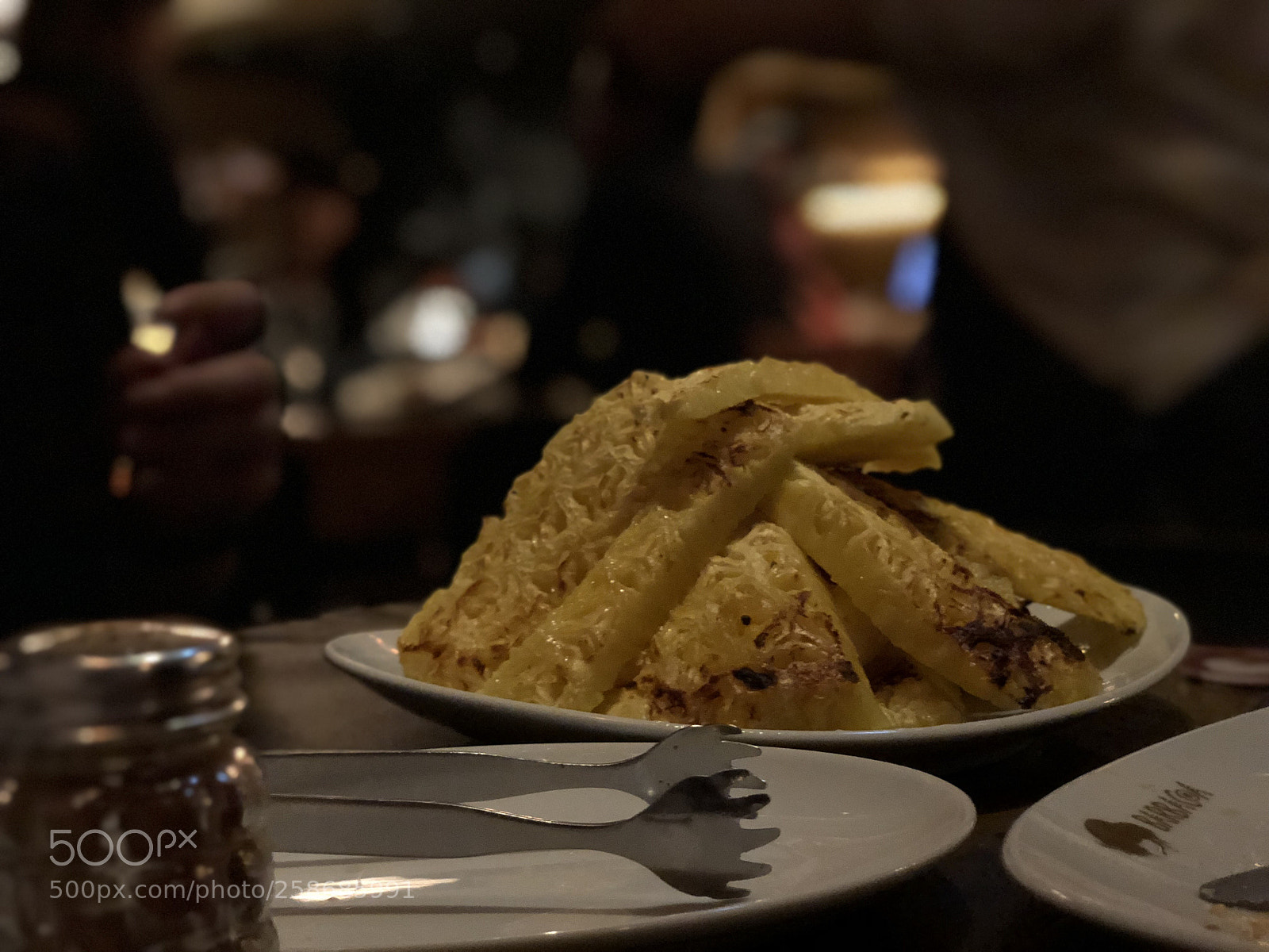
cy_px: 476
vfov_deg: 28.0
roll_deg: +1.7
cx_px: 634
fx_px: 1906
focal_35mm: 52
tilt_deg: -3.9
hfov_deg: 36.8
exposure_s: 1/9
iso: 160
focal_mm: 6
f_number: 2.4
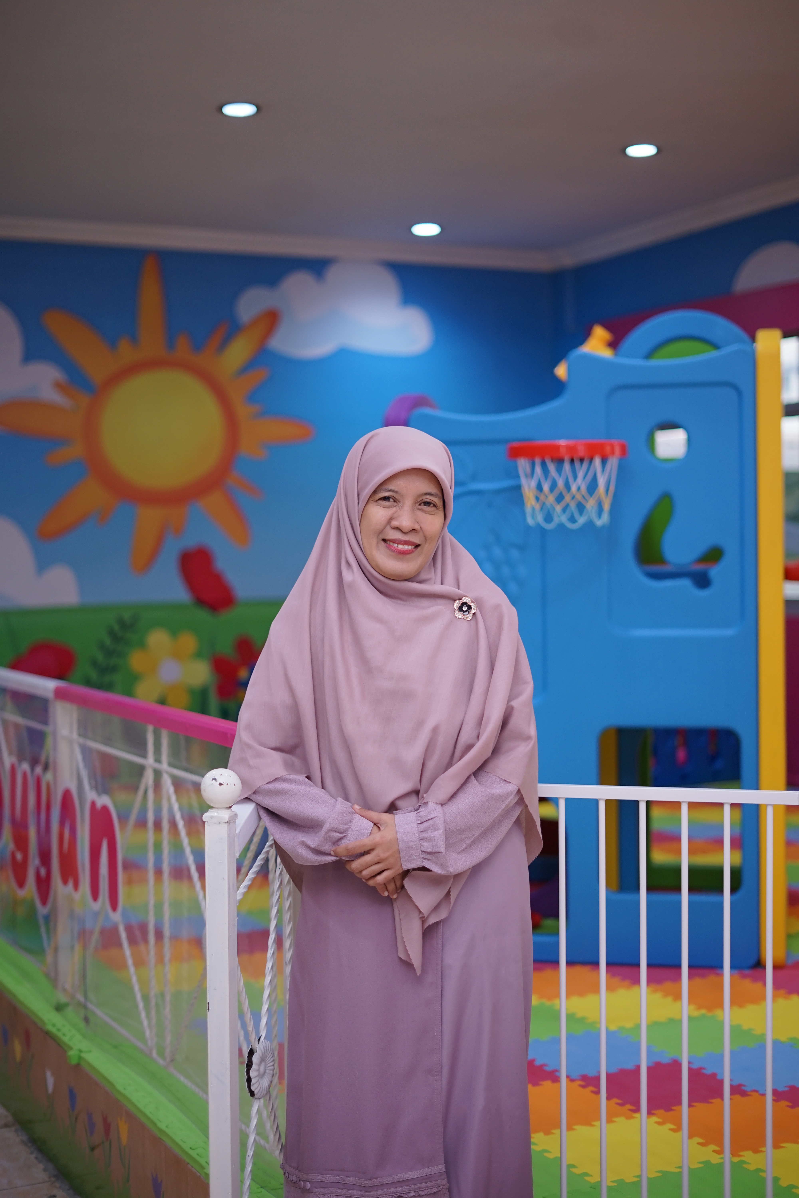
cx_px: 400
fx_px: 1664
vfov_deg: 39.6
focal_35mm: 50
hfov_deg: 27.0
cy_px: 599
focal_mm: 50
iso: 320
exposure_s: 1/100
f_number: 1.8
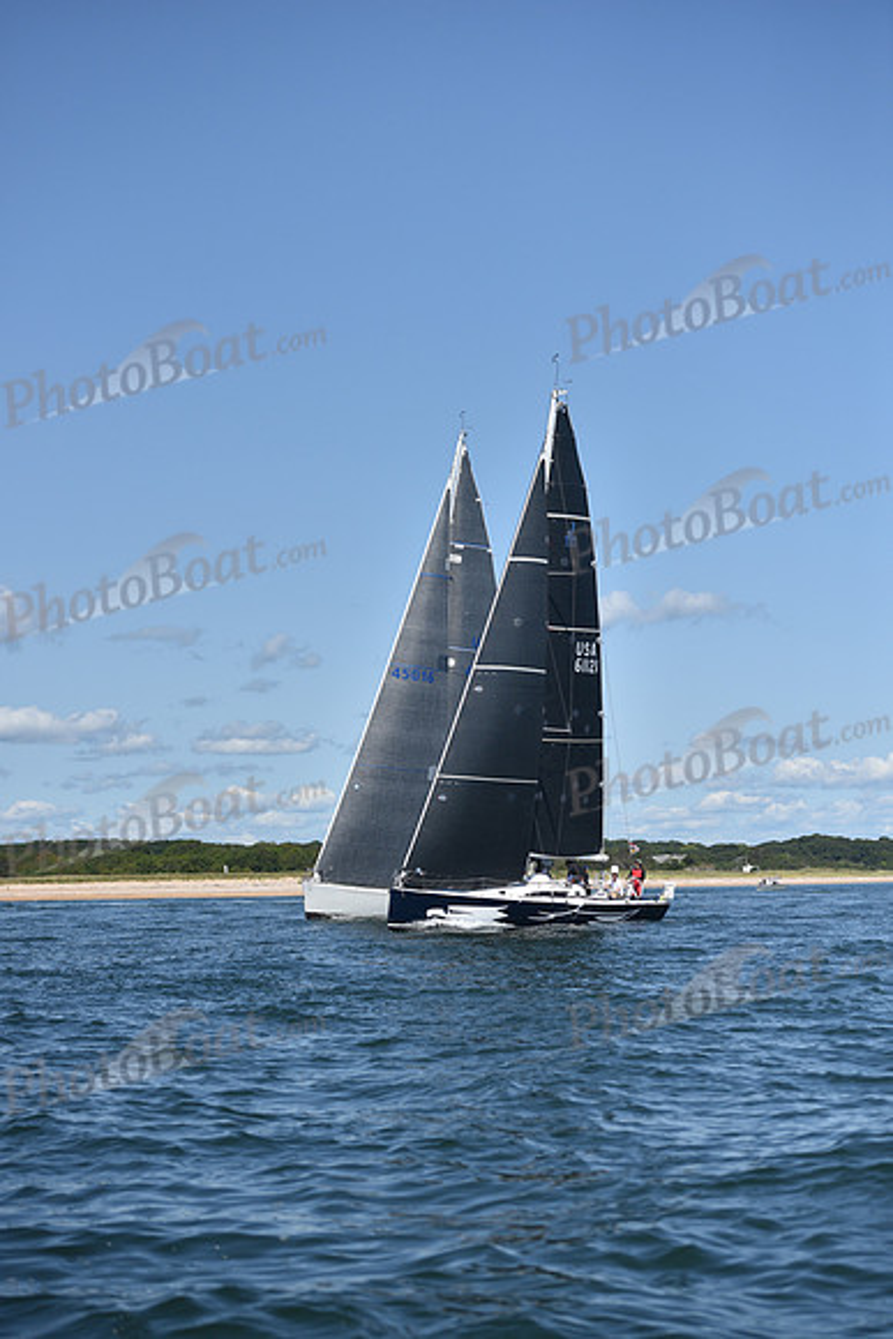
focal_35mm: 70
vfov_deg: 28.8
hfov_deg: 19.5
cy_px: 670
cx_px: 446
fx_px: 2603
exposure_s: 1/6400
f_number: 3.5
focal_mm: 70
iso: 250
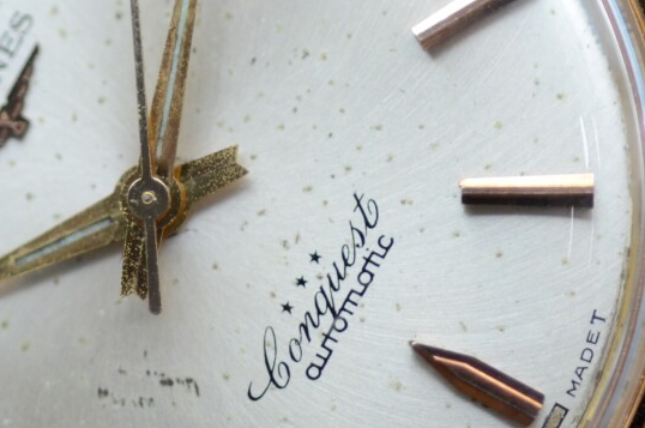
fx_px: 4186
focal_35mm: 234
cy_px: 194
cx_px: 192
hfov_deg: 8.8
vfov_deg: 5.9
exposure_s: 1/400
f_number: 3.5
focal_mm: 60
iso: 800
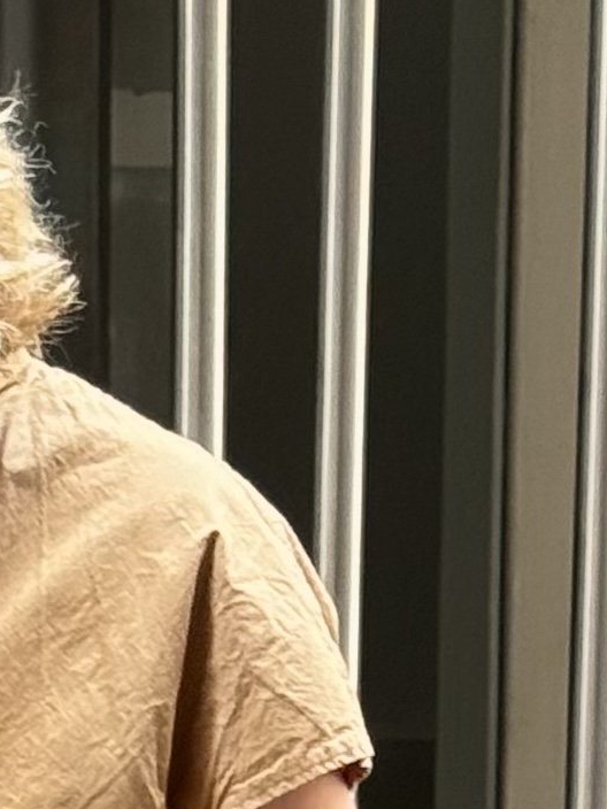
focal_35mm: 160
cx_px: -191
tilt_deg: -9.5
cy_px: 773
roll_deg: +0.6
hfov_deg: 9.1
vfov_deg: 12.2
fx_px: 3741
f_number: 1.78
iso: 100
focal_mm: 6.76
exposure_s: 1/86
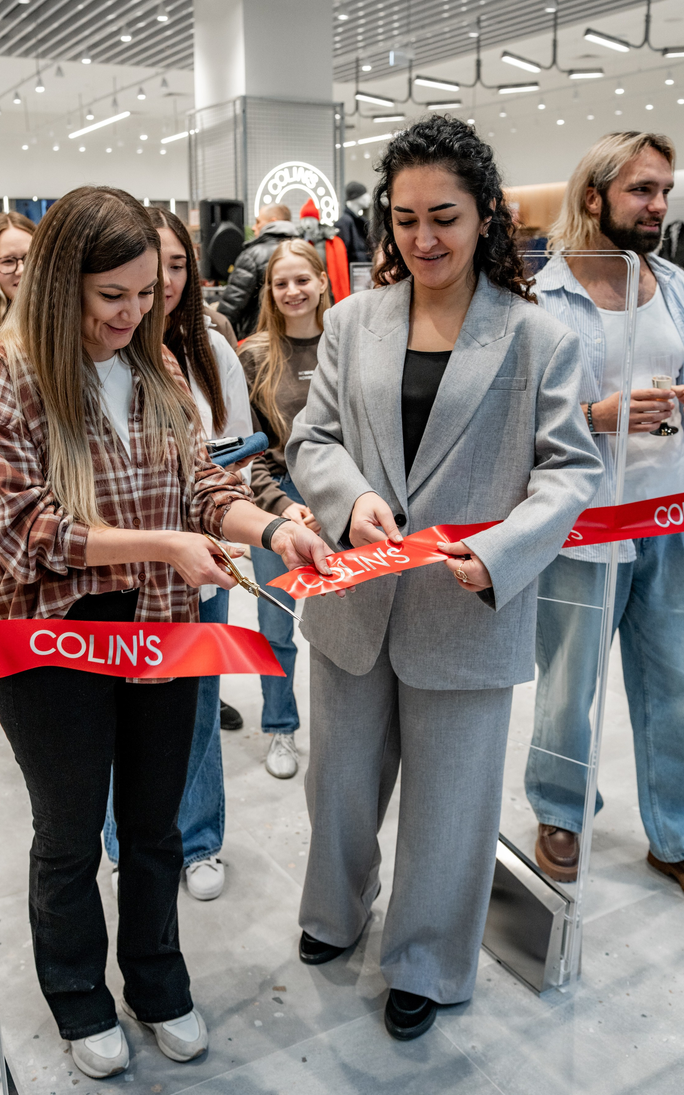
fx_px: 984
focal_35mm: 33
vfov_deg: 58.1
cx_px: 280
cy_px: 539
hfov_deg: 38.2
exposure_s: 1/400
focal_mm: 28
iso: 800
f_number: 4
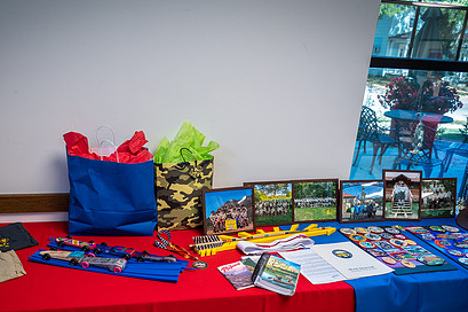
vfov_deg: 38.2
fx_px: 442
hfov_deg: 55.4
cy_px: 217
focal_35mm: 34
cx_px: 188
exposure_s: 1/125
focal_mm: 24
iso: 1250
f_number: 4
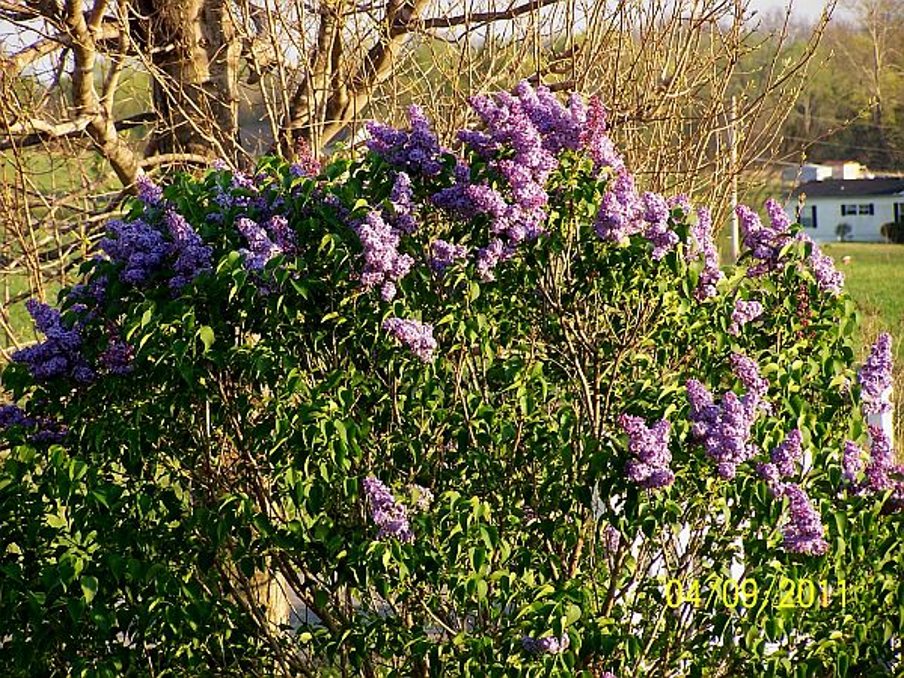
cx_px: 452
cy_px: 339
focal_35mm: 238
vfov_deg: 6.2
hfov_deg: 8.3
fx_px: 6215
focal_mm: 39.5
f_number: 3.2
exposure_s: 1/180
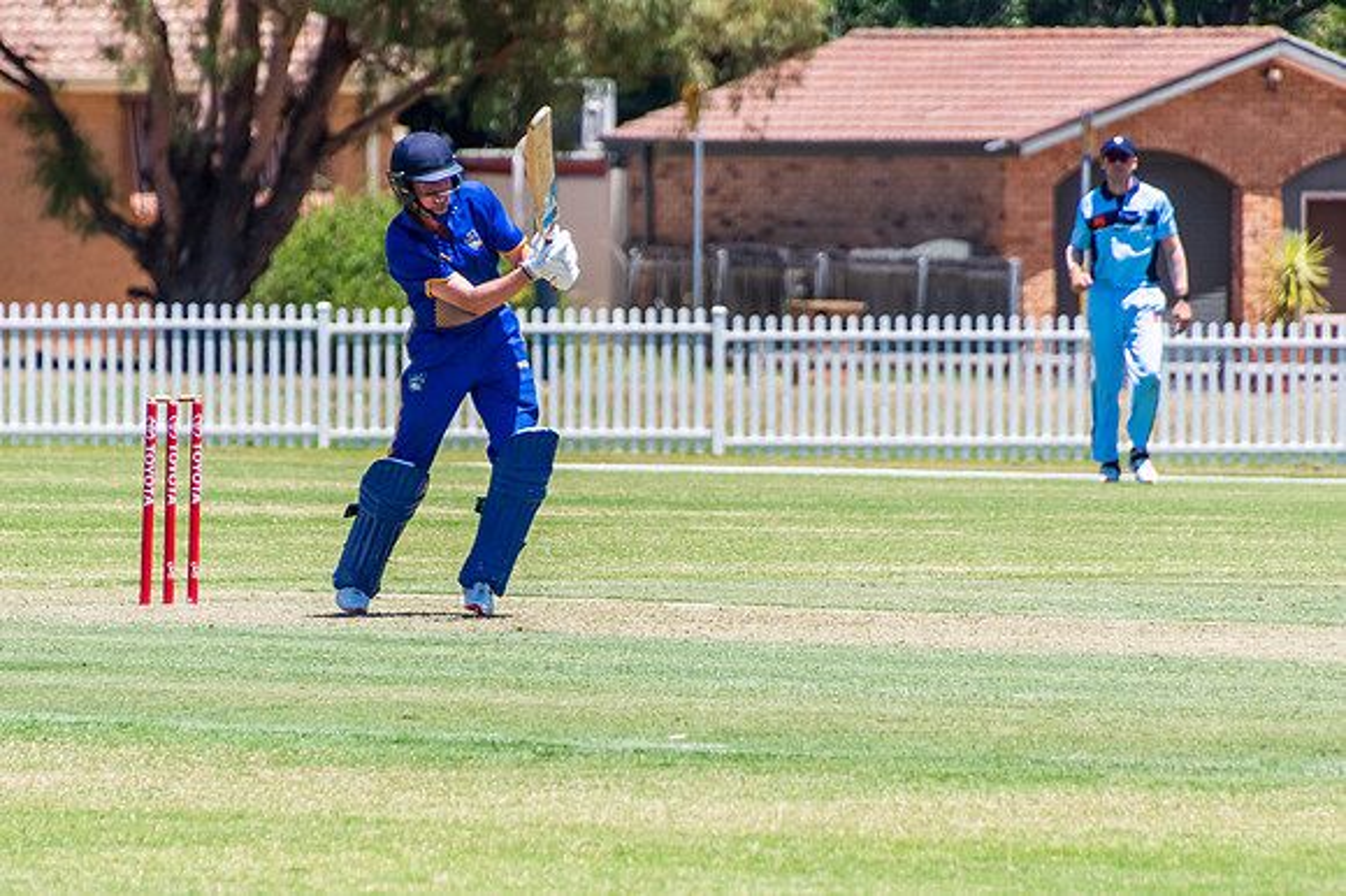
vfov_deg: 1.8
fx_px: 27923
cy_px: 547
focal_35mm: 747
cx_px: 508
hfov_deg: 2.8
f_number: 6.3
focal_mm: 400
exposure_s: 1/2000
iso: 400
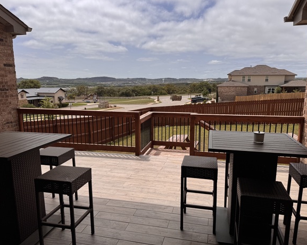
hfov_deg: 66.0
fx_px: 236
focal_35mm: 26
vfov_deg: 54.9
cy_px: 124
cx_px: 159
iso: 80
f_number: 1.78
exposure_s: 1/7937
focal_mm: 6.76
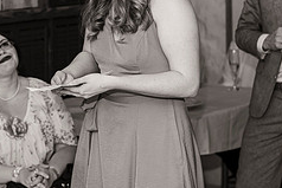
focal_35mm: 122
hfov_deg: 16.7
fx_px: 956
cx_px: 71
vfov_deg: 11.1
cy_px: -5
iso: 500
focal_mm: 50
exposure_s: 1/100
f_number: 3.2
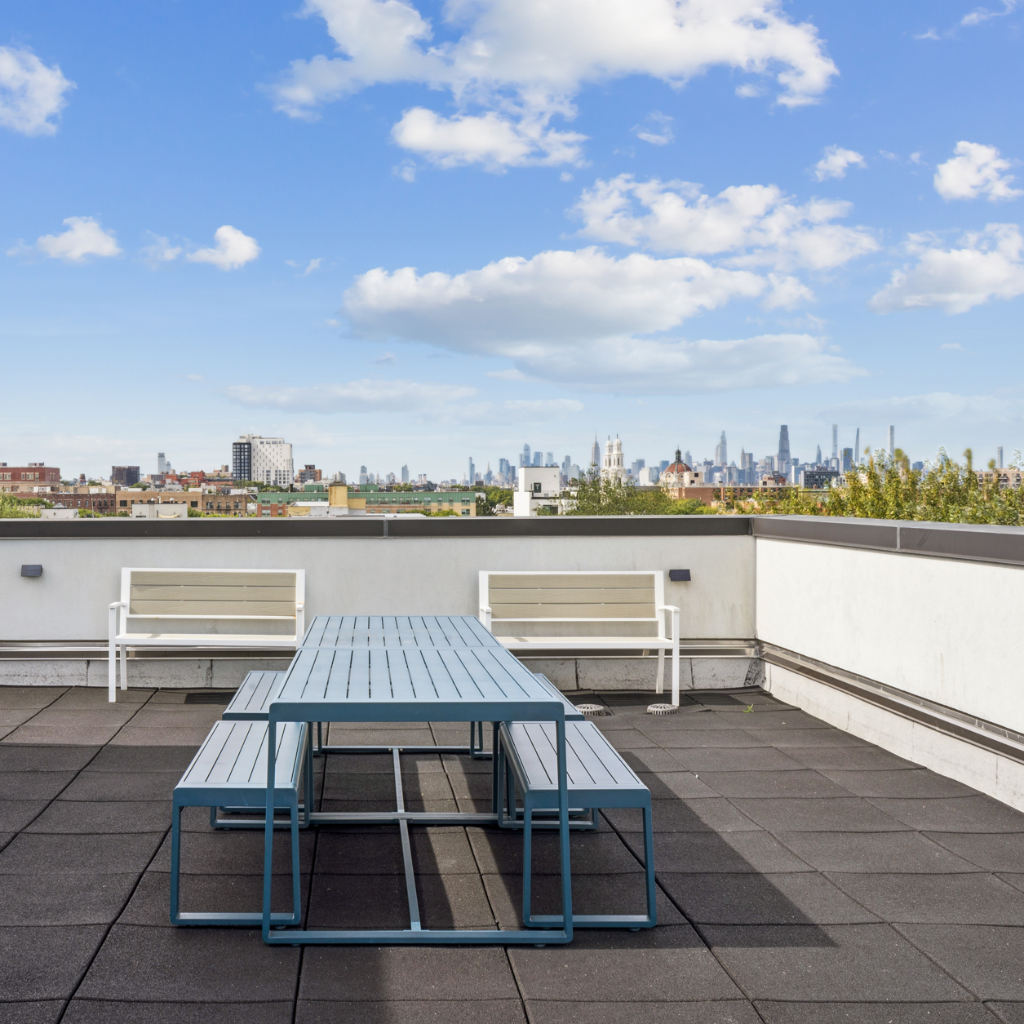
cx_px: 354
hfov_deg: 42.3
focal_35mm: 39
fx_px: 1305
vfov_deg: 42.8
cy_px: 508
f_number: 18
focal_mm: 30
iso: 100
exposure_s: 1/15
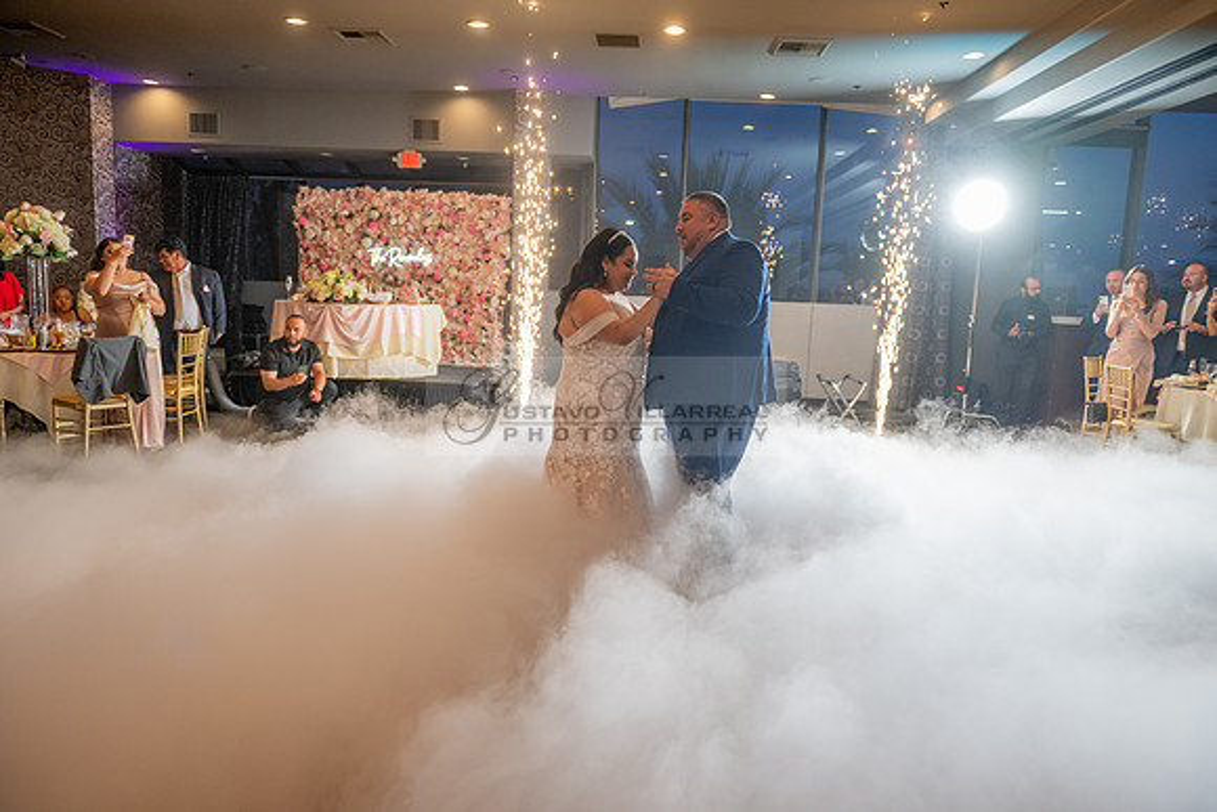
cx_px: 608
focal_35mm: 24
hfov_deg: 73.7
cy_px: 406
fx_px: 811
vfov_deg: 53.2
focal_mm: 24
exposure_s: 1/250
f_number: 2.8
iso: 500
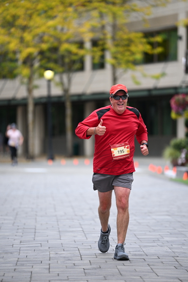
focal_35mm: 200
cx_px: 94
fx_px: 1566
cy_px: 141
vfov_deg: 10.3
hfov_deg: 6.9
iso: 640
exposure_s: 1/1600
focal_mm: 200
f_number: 2.8
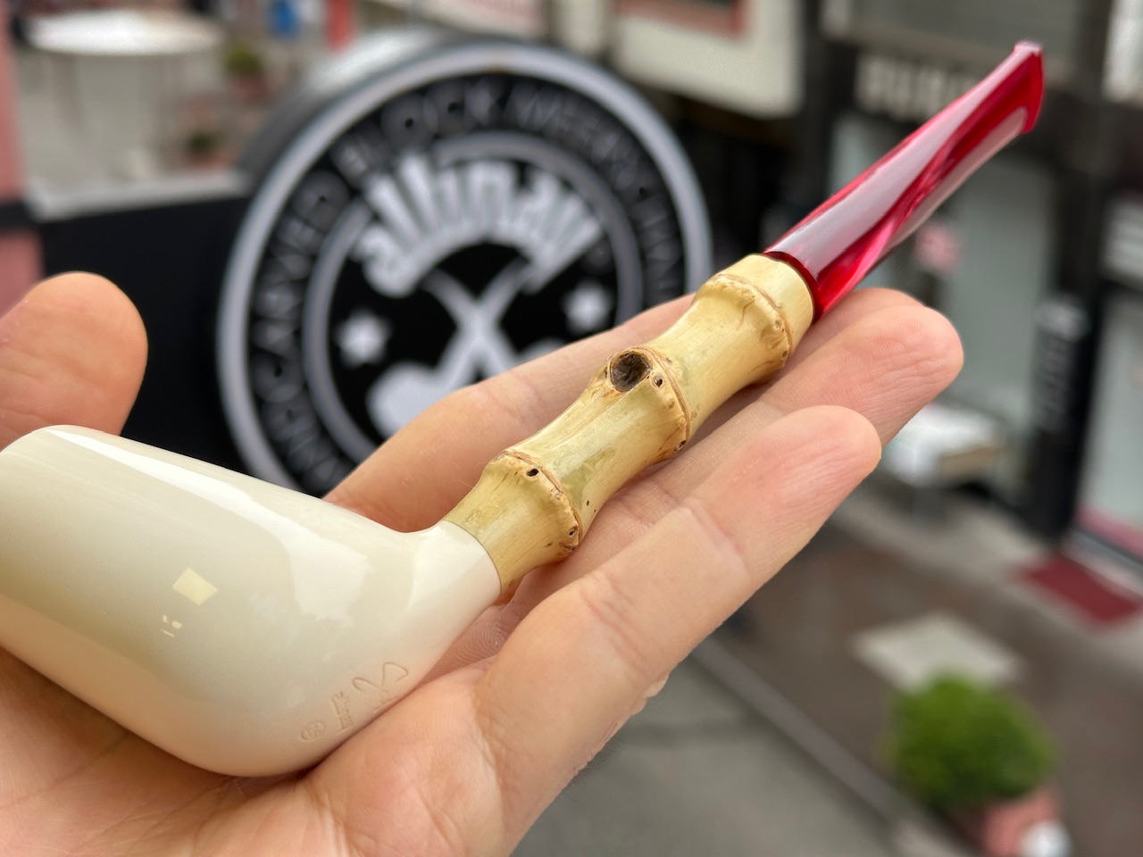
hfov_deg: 39.7
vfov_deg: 30.3
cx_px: 572
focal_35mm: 48
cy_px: 428
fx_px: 1585
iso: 64
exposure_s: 1/319
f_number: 1.78
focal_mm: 6.86
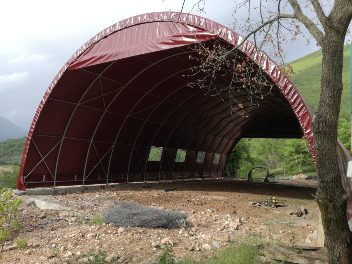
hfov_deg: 65.3
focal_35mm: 27
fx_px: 275
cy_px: 132
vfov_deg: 51.4
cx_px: 176
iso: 50
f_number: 2
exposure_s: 1/432
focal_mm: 3.79
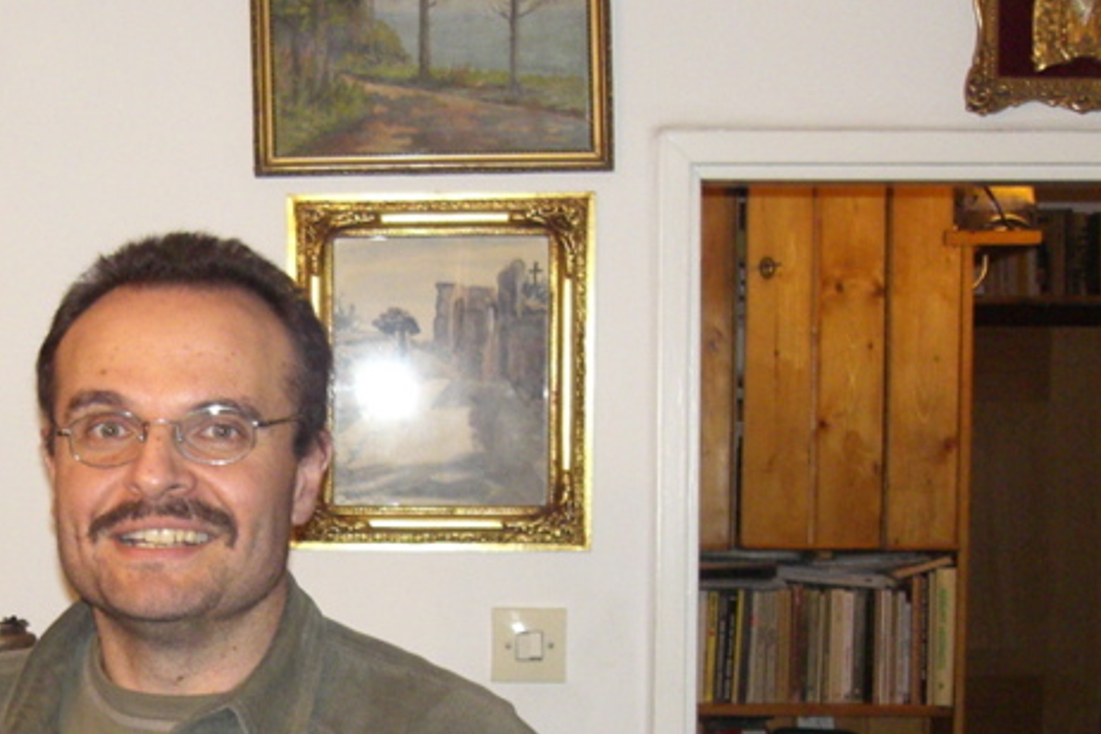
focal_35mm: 76
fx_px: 2324
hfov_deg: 25.9
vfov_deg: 17.7
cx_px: 126
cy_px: 651
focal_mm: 6.3
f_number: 3.1
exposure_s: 1/60
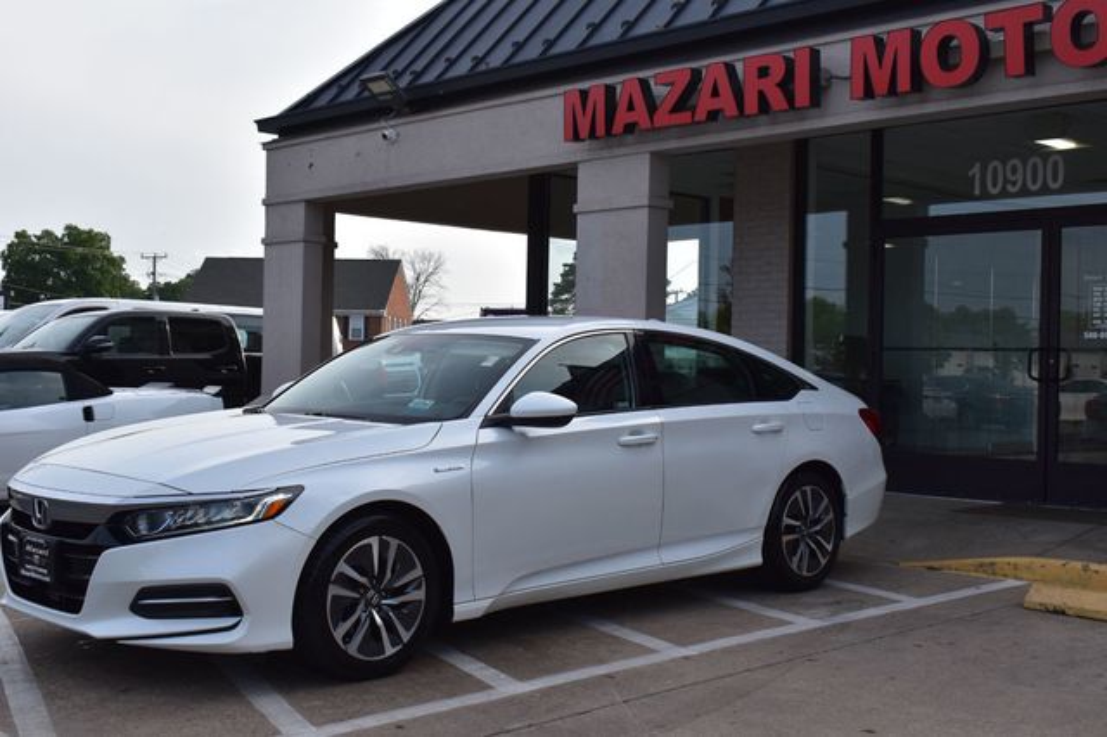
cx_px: 554
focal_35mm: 45
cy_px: 368
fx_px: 1383
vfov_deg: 29.8
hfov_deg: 43.6
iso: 400
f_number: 11
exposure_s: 1/400
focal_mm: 30
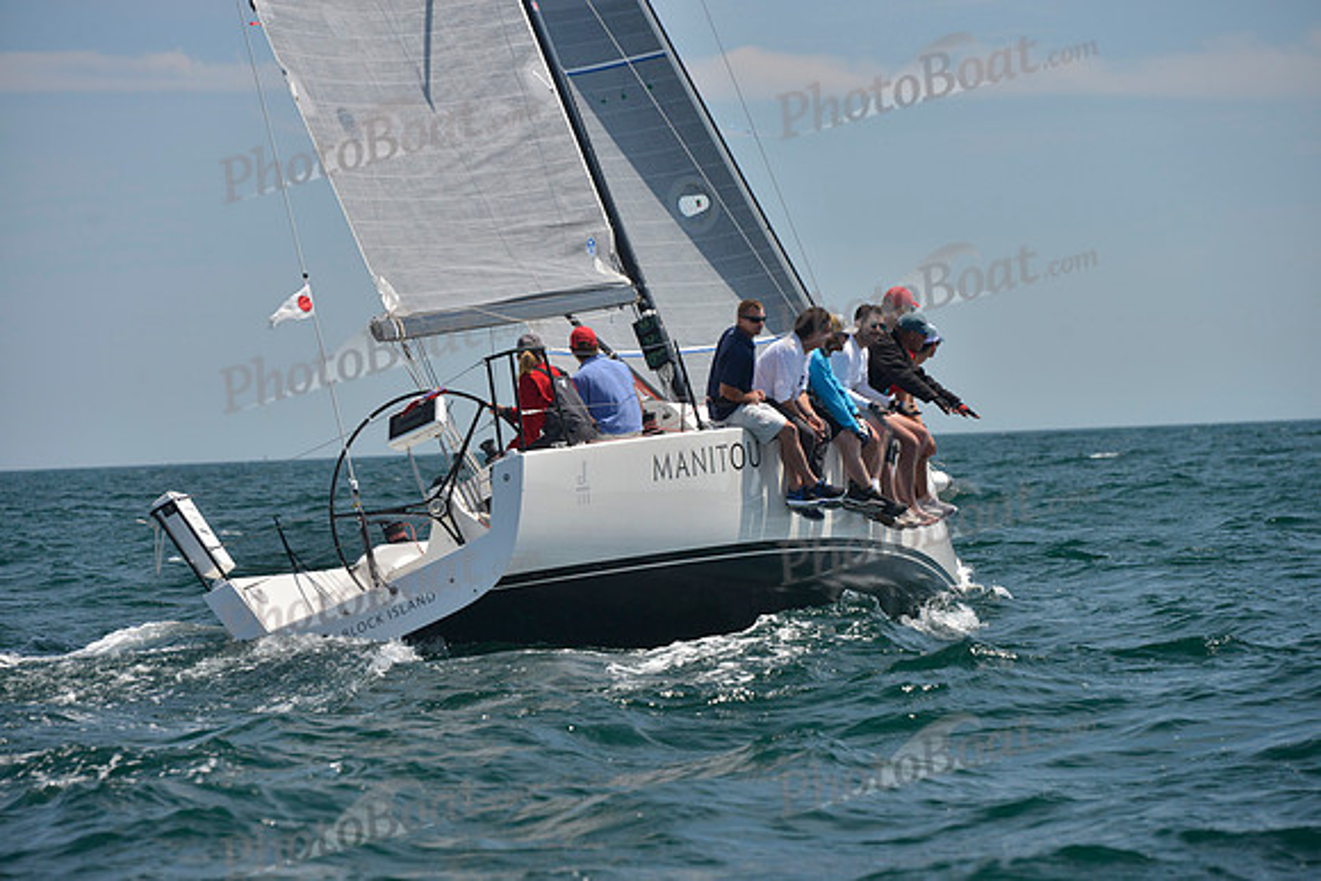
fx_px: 6239
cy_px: 440
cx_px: 660
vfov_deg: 8.1
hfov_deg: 12.1
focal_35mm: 170
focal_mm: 170
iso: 400
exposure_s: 1/800
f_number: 8
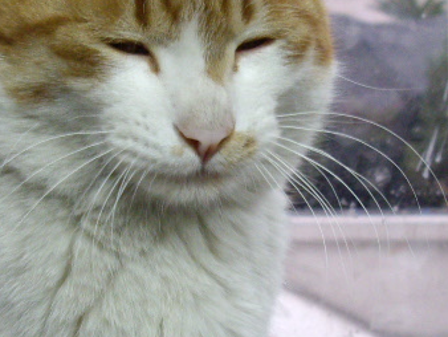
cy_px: 194
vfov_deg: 12.9
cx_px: 220
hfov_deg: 17.1
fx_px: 1489
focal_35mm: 115
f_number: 2.8
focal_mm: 7.9
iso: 400
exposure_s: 1/20
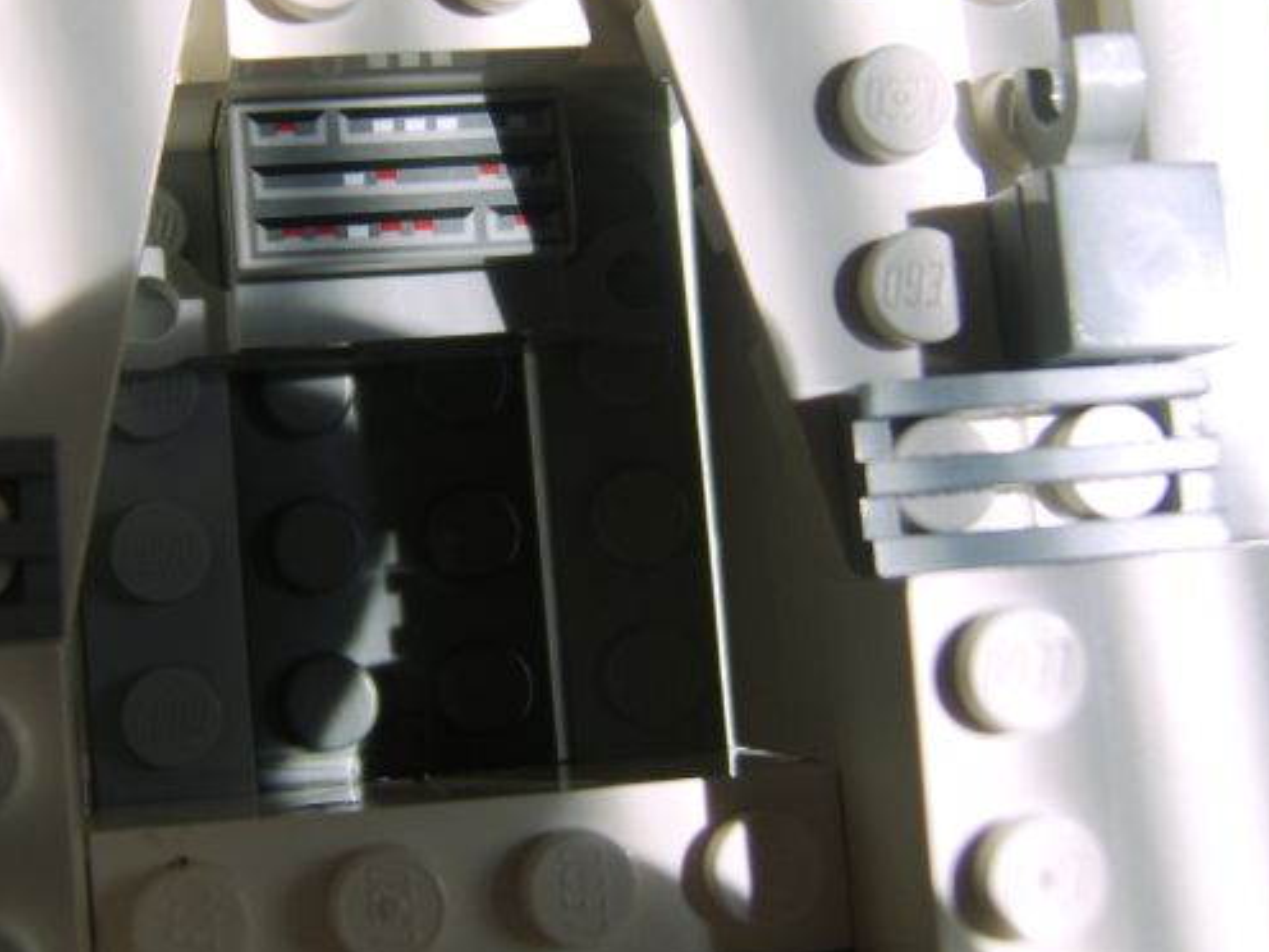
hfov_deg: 41.5
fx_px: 1650
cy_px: 348
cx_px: 425
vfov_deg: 32.0
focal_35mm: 45
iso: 71
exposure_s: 1/229
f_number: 2.7
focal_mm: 8.13
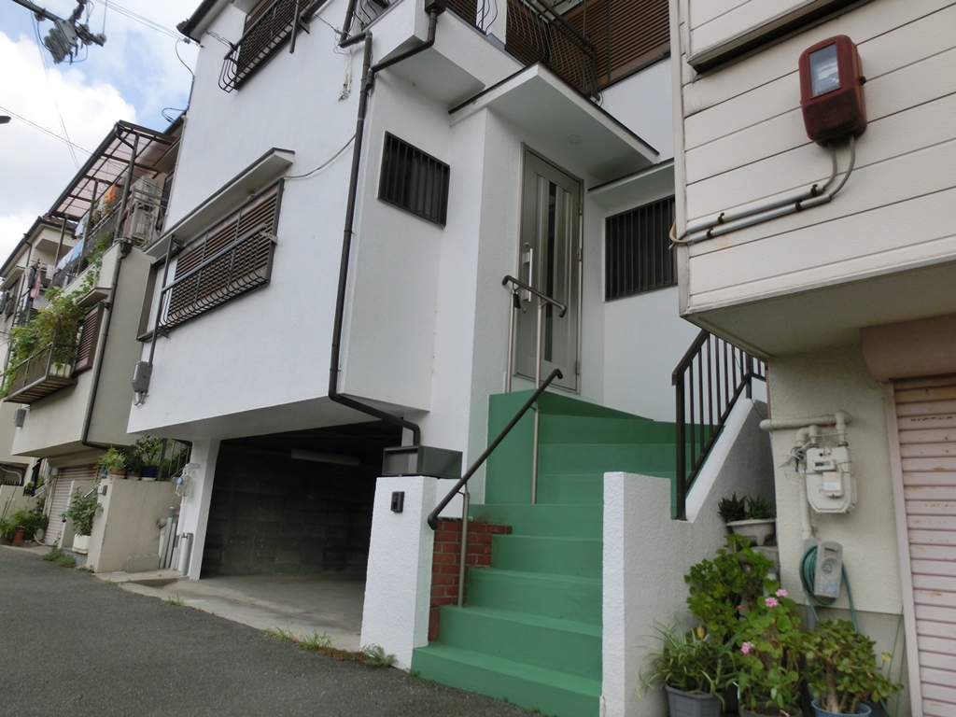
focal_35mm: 24
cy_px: 358
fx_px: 663
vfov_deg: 56.8
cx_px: 478
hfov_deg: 71.6
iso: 80
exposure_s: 1/1000
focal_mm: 4.24
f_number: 3
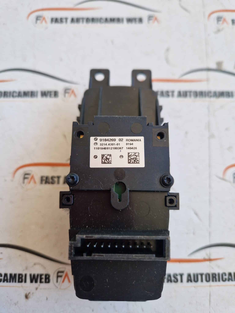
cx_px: 118
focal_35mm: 23
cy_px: 156
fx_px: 208
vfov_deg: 73.9
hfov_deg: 58.9
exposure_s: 1/416
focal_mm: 5.4
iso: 50
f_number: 1.8
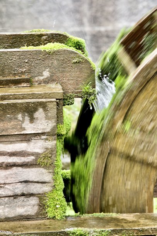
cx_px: 78
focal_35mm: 180
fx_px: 1181
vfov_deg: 11.4
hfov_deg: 7.6
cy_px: 118
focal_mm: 120
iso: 200
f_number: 8
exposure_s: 1/50
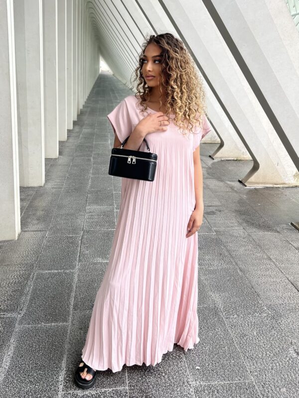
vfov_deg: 67.3
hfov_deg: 53.1
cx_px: 150
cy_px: 199
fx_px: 299
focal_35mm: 26
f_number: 1.5
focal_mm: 5.7
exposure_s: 1/121
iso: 50
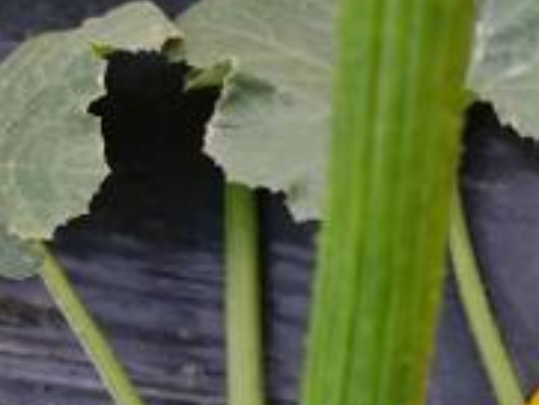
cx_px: 664
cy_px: 316
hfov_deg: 25.1
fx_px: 1075
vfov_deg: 21.1
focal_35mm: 69
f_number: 1.79
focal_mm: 4.74
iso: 106
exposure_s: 1/50
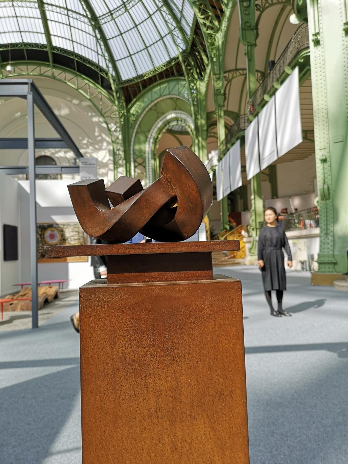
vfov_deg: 65.3
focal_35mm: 27
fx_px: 362
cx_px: 174
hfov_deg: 51.4
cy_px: 232
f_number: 1.8
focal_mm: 3.95
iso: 50
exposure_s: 1/459
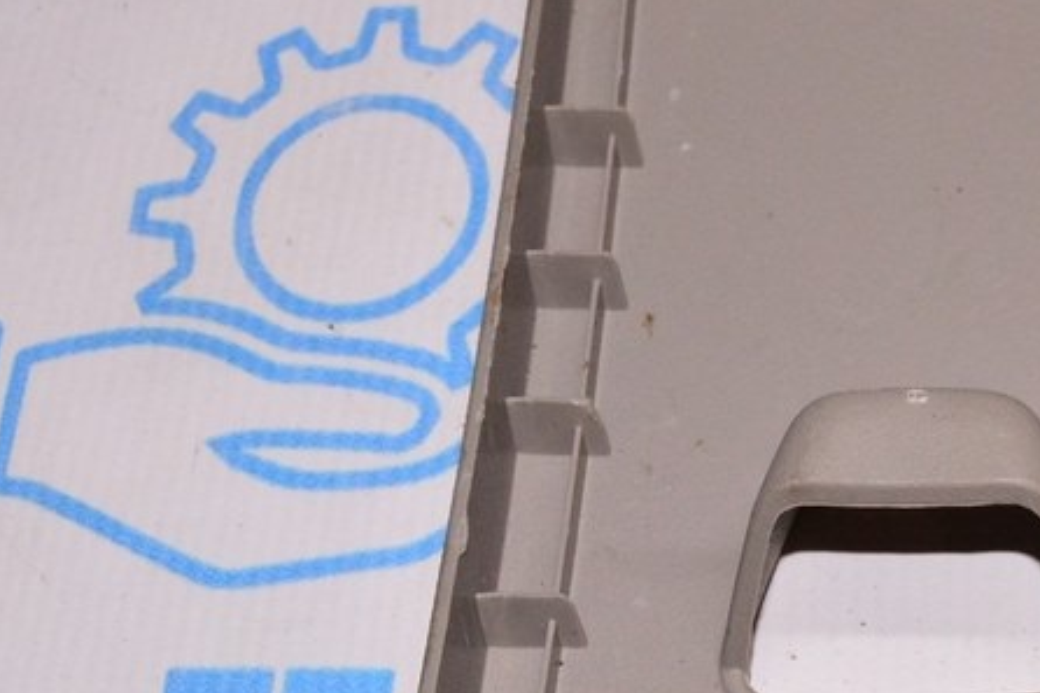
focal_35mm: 79
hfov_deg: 25.0
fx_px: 2286
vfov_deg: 17.2
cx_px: 914
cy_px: 372
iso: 1600
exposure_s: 1/200
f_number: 8
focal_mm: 23
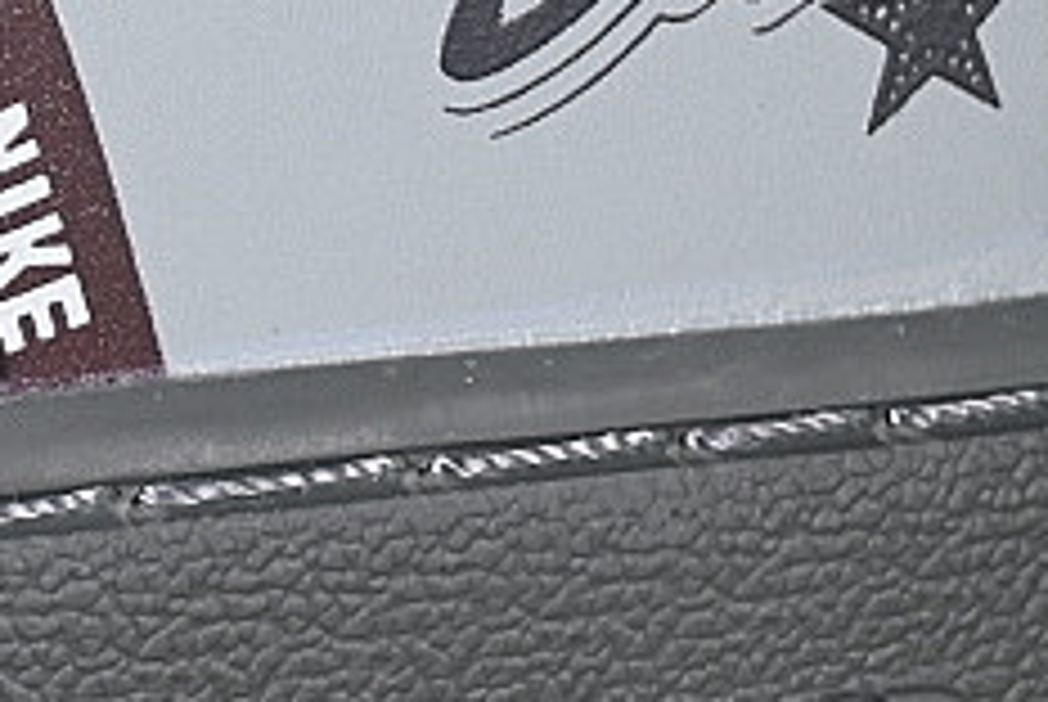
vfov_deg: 4.0
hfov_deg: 5.8
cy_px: -112
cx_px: -1070
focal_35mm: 347
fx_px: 10114
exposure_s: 1/80
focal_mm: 50
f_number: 7.1
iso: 160
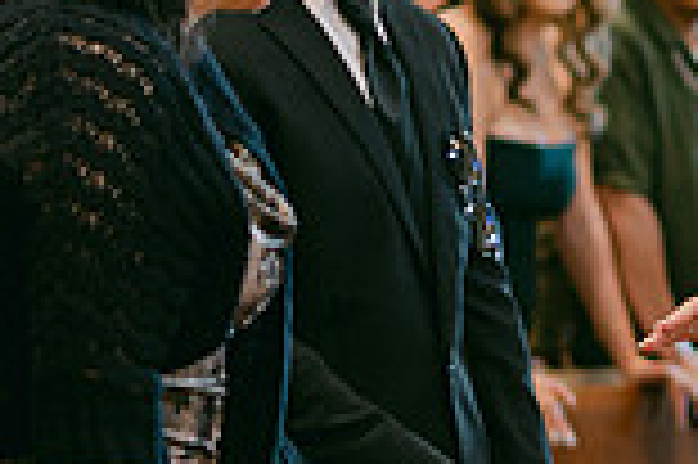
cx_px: 982
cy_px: 117
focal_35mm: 319
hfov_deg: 6.4
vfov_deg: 4.3
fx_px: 6178
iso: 320
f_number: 1.8
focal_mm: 85
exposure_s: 1/125
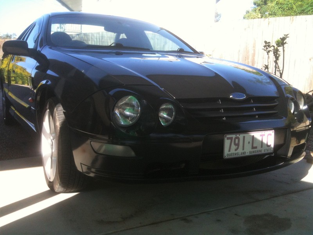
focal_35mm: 35
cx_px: 156
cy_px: 118
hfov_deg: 52.6
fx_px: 316
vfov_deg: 40.7
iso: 64
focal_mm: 3.85
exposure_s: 1/357
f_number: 2.8
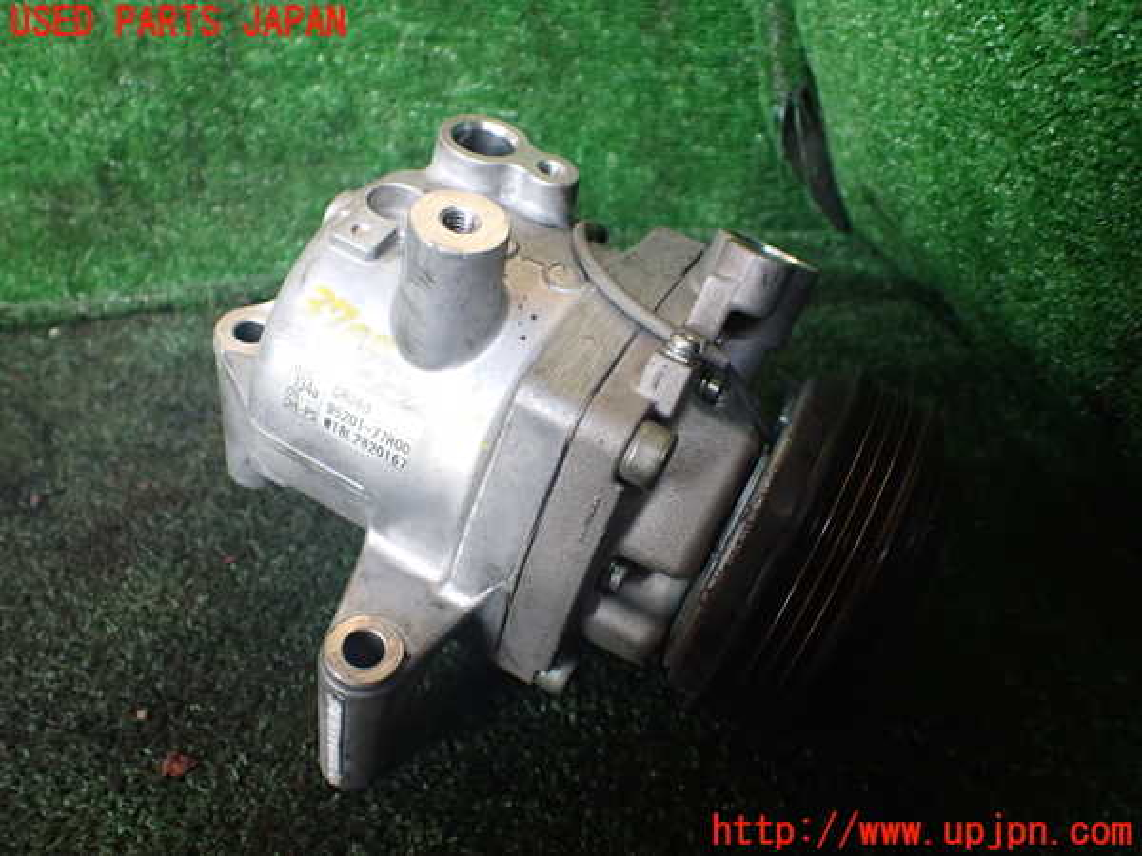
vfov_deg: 46.8
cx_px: 571
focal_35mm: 30
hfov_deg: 60.0
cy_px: 428
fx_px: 990
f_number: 2.3
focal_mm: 5.4
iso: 640
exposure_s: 1/125
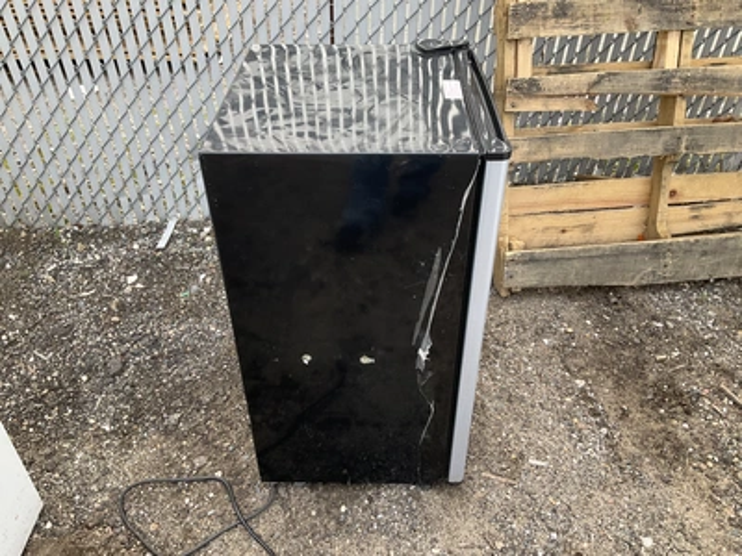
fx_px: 622
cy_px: 278
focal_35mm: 29
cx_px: 371
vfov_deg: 48.2
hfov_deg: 61.7
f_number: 1.8
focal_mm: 3
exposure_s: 1/122
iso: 50
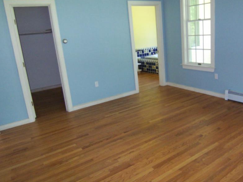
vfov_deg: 46.8
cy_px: 87
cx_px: 149
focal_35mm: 30
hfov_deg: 59.3
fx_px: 211
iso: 200
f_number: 2.8
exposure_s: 1/30
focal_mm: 3.8
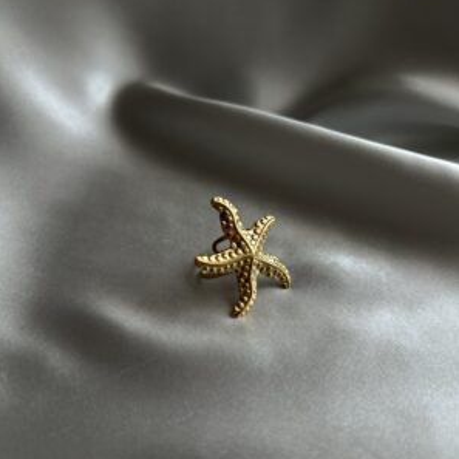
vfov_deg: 52.5
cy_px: 241
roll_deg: -5.6
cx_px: 229
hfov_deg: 52.5
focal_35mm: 31
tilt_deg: -43.0
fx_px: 465
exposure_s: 1/480
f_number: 1.5
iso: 50
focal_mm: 5.7
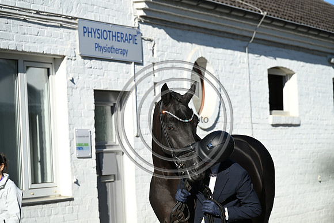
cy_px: 112
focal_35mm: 120
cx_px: 167
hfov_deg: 17.1
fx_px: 1114
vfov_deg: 11.4
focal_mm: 120
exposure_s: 1/1600
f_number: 5.6
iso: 320
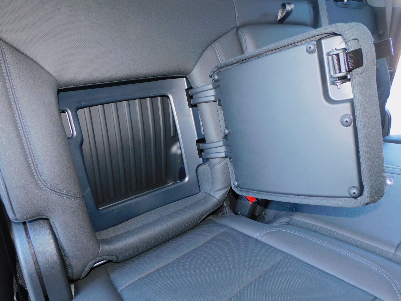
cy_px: 150
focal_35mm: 24
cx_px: 200
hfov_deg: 71.6
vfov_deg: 56.8
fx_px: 278
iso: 200
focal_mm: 4.3
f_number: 3.3
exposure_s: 1/30
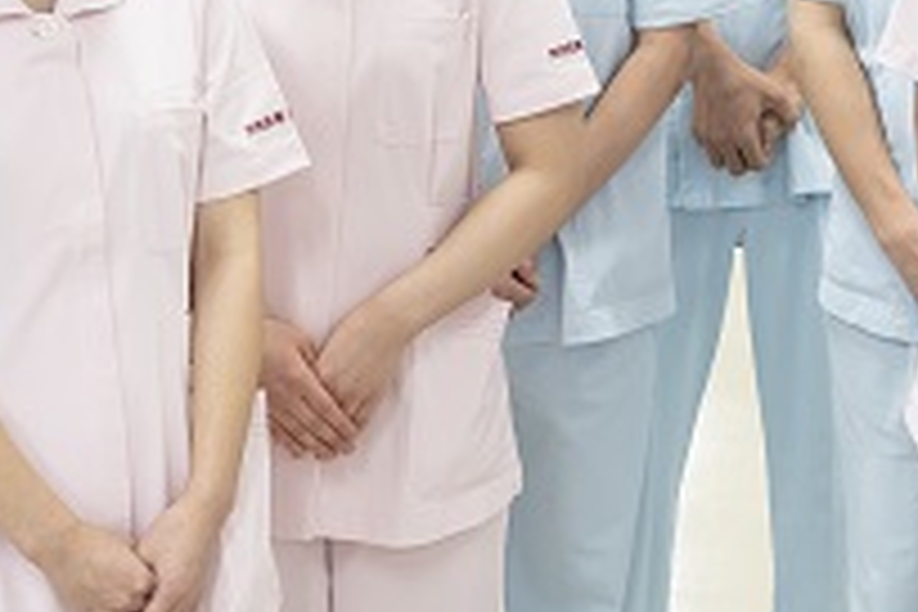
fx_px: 3315
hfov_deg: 15.7
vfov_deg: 10.4
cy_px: -106
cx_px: 702
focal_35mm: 130
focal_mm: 53
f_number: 7.1
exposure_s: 1/125
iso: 1600
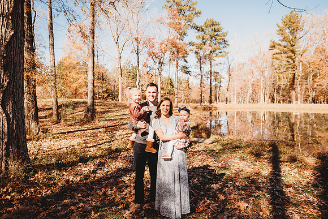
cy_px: 110
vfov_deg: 53.2
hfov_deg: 73.7
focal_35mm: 24
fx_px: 219
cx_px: 164
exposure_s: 1/1600
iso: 100
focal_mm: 24
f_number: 2.8
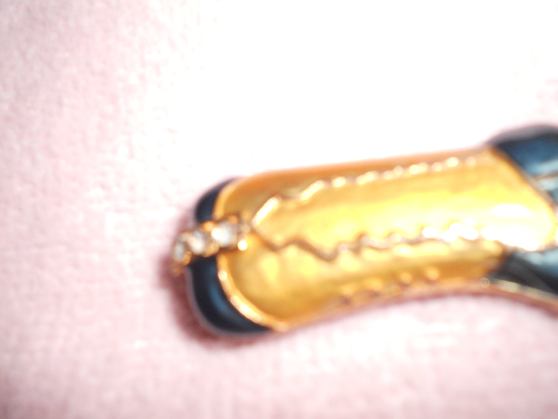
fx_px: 516
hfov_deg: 56.8
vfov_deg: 44.2
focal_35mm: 32
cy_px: 210
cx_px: 279
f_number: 8.8
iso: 80
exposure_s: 1/25
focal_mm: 5.8
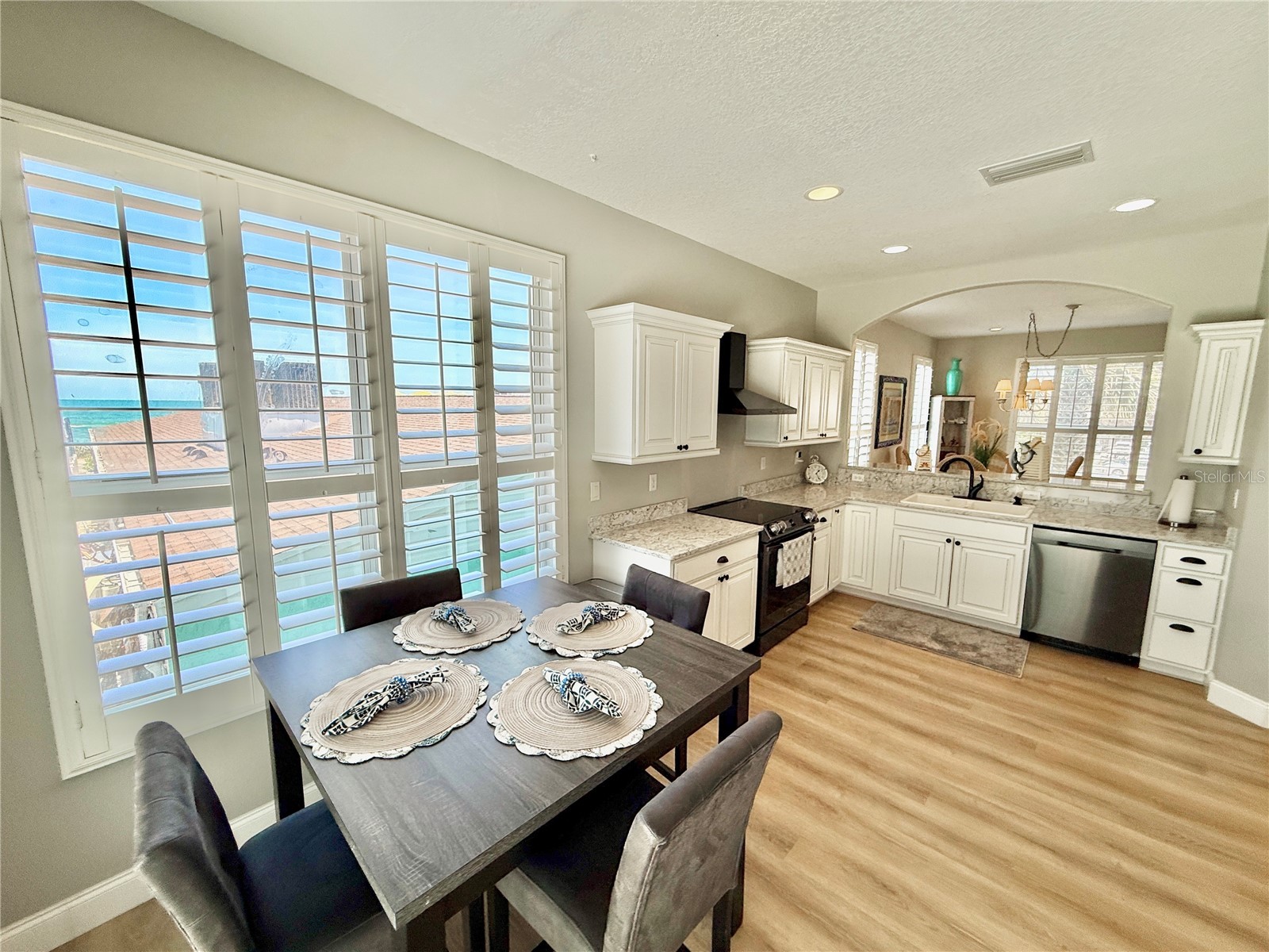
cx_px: 634
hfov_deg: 102.1
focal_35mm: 14
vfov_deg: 85.7
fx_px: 513
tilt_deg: -7.7
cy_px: 476
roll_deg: -0.8
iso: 64
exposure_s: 1/374
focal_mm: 2.22
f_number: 2.2
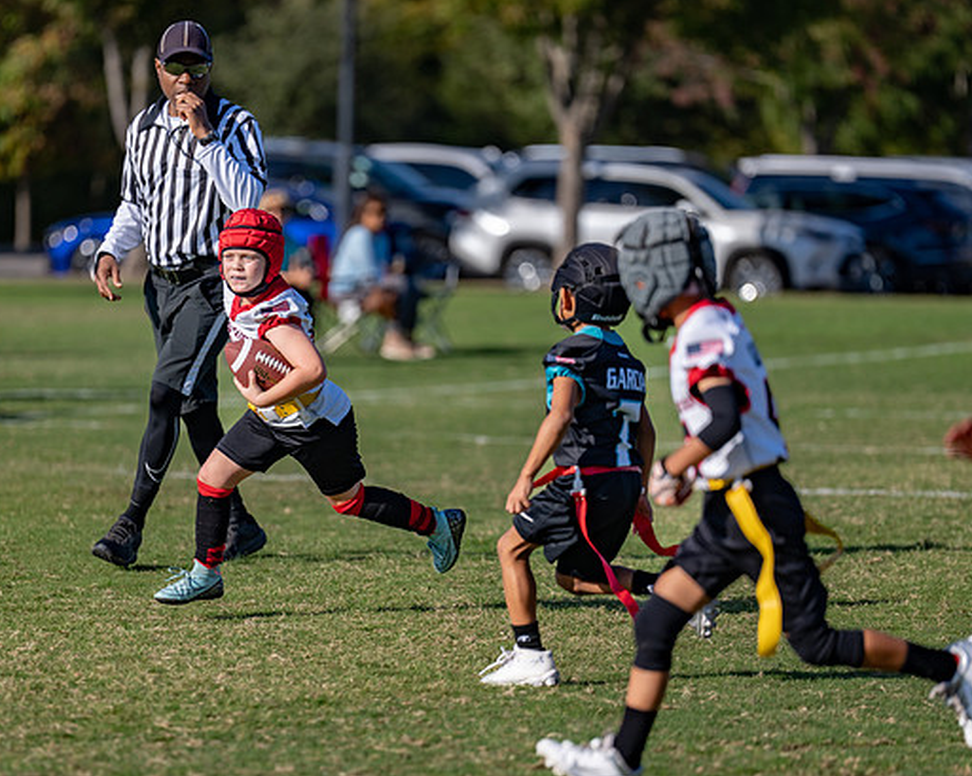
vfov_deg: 6.6
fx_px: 6787
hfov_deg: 8.2
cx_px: 389
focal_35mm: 236
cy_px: 443
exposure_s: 1/2000
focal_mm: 178
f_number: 2.8
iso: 100
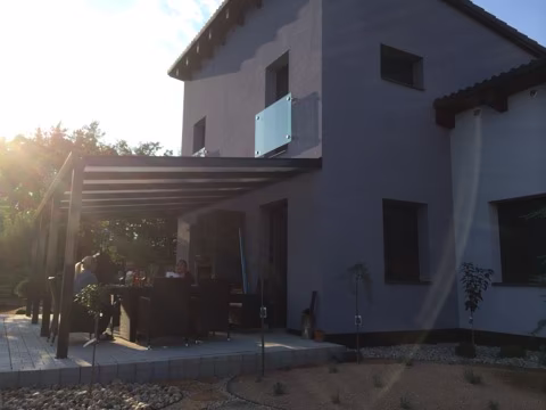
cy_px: 205
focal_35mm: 30
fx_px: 473
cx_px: 273
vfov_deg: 46.8
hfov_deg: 60.0
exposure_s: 1/1642
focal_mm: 4.12
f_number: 2.2
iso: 32
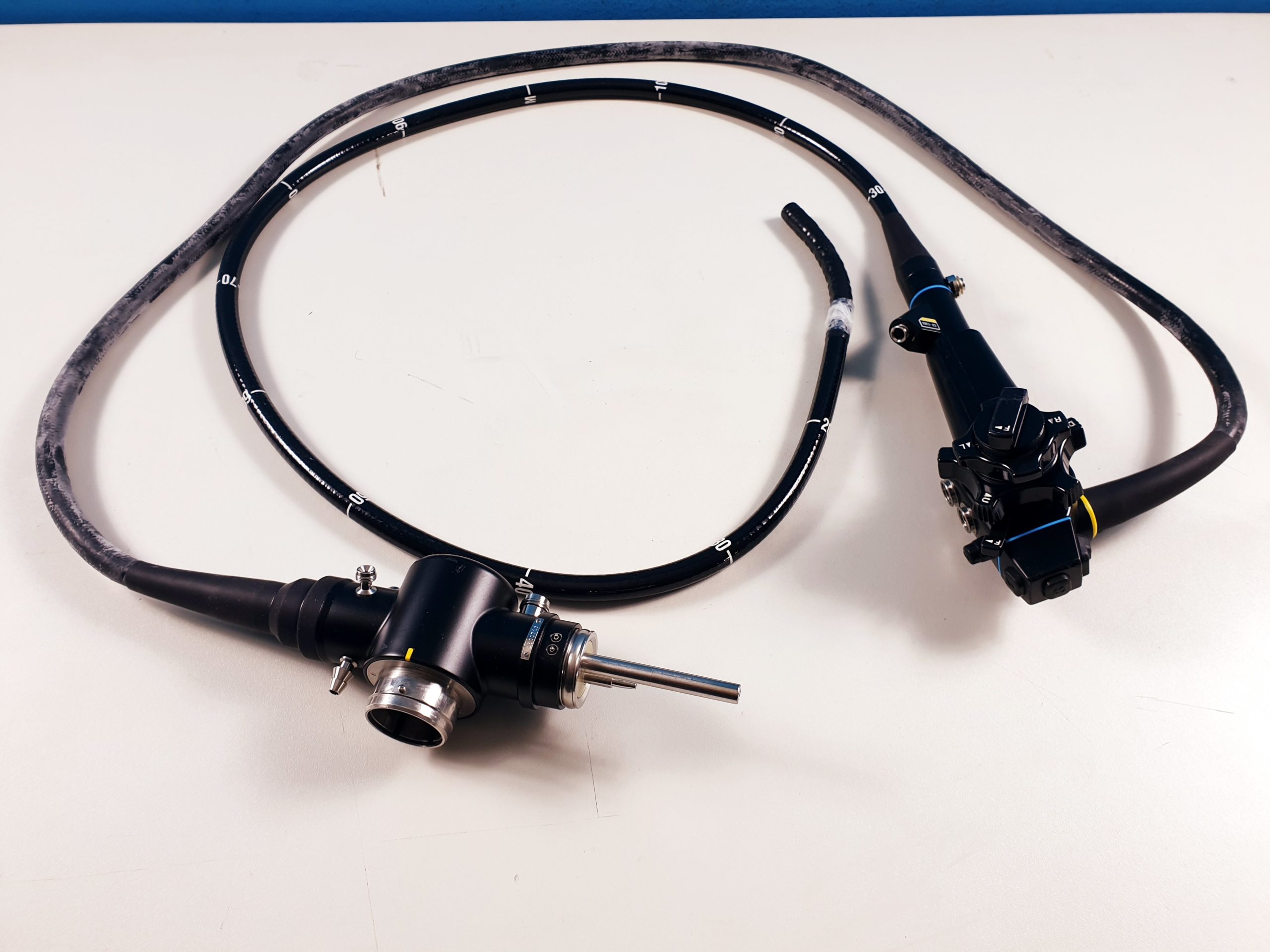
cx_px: 635
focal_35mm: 26
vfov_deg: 53.1
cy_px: 476
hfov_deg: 67.3
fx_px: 954
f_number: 2.4
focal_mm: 4.3
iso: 64
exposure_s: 1/50
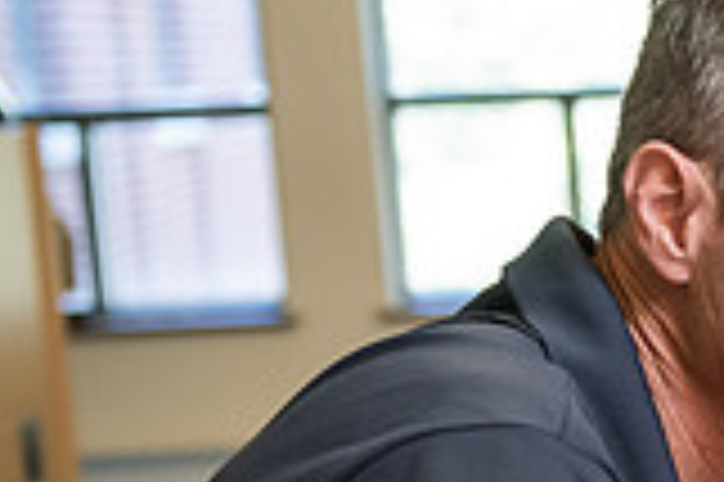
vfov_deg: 8.6
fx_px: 3194
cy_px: 484
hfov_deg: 12.2
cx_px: 1165
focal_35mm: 159
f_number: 3.2
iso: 800
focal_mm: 44
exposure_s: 1/200
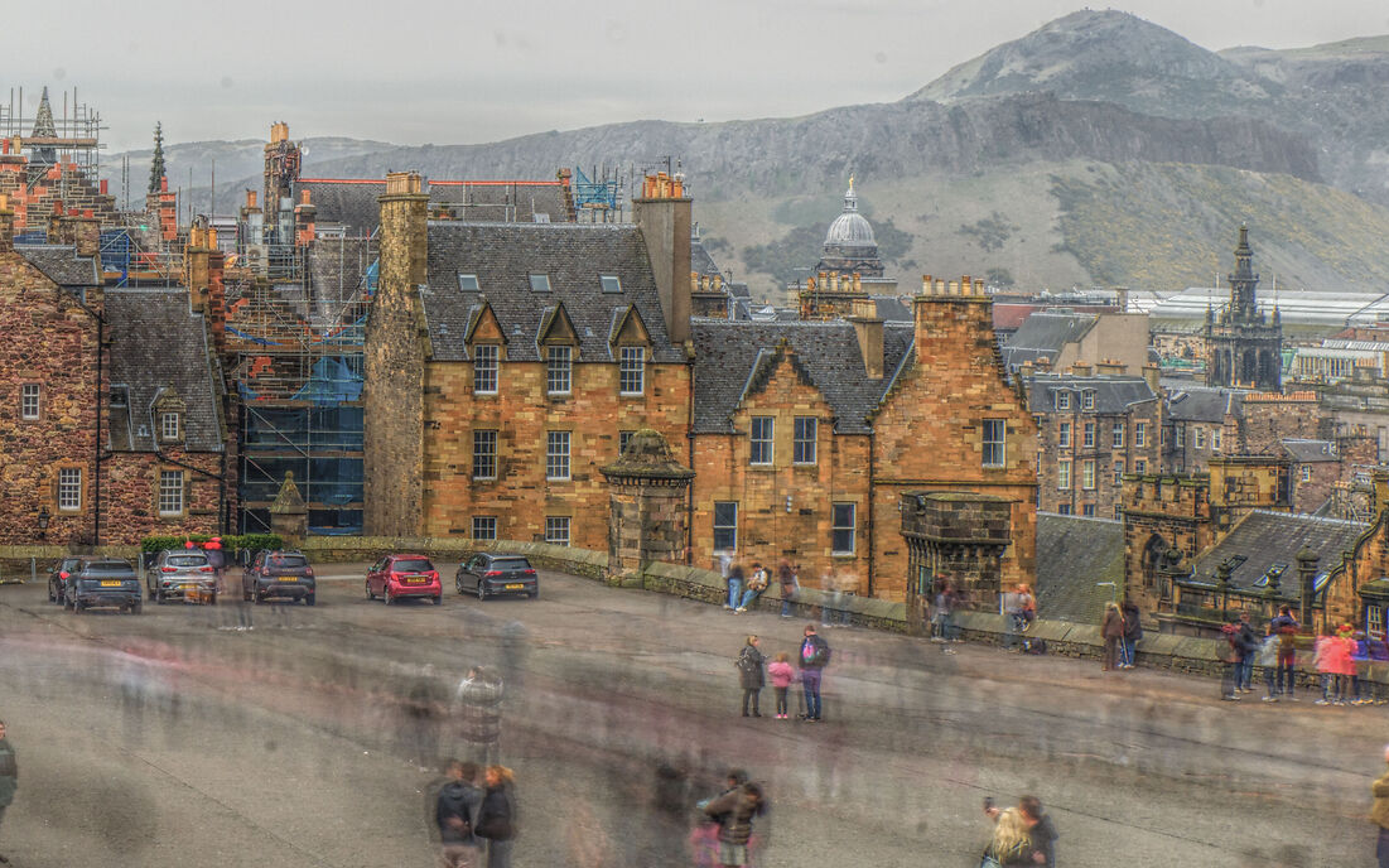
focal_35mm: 100
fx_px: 3785
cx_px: -121
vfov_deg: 13.1
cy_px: 264
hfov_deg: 19.9
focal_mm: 45
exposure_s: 20
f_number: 20
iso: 100
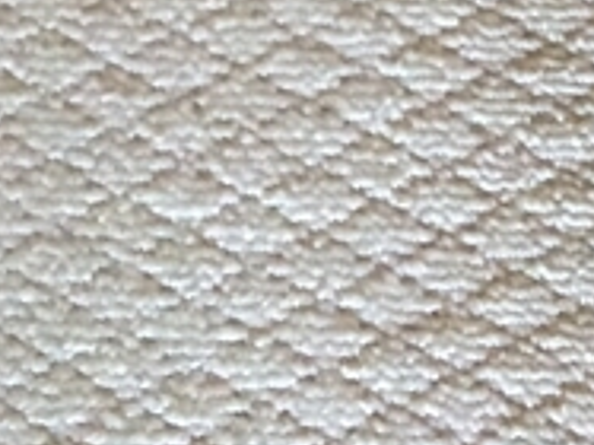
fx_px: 2727
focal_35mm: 159
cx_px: -286
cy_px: -1167
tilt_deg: -58.7
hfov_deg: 11.9
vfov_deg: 7.4
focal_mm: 4.15
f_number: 2.2
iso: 160
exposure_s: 1/30
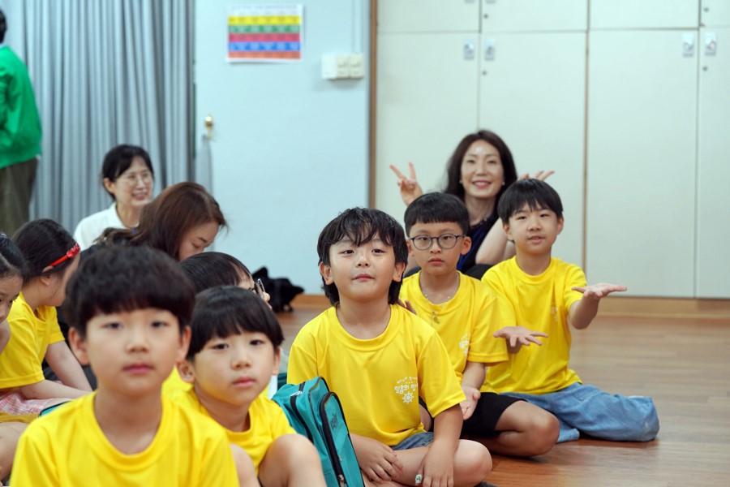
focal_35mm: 70
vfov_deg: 19.5
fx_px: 1419
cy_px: 244
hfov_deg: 28.8
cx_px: 365
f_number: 4
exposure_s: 1/160
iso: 1250
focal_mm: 70
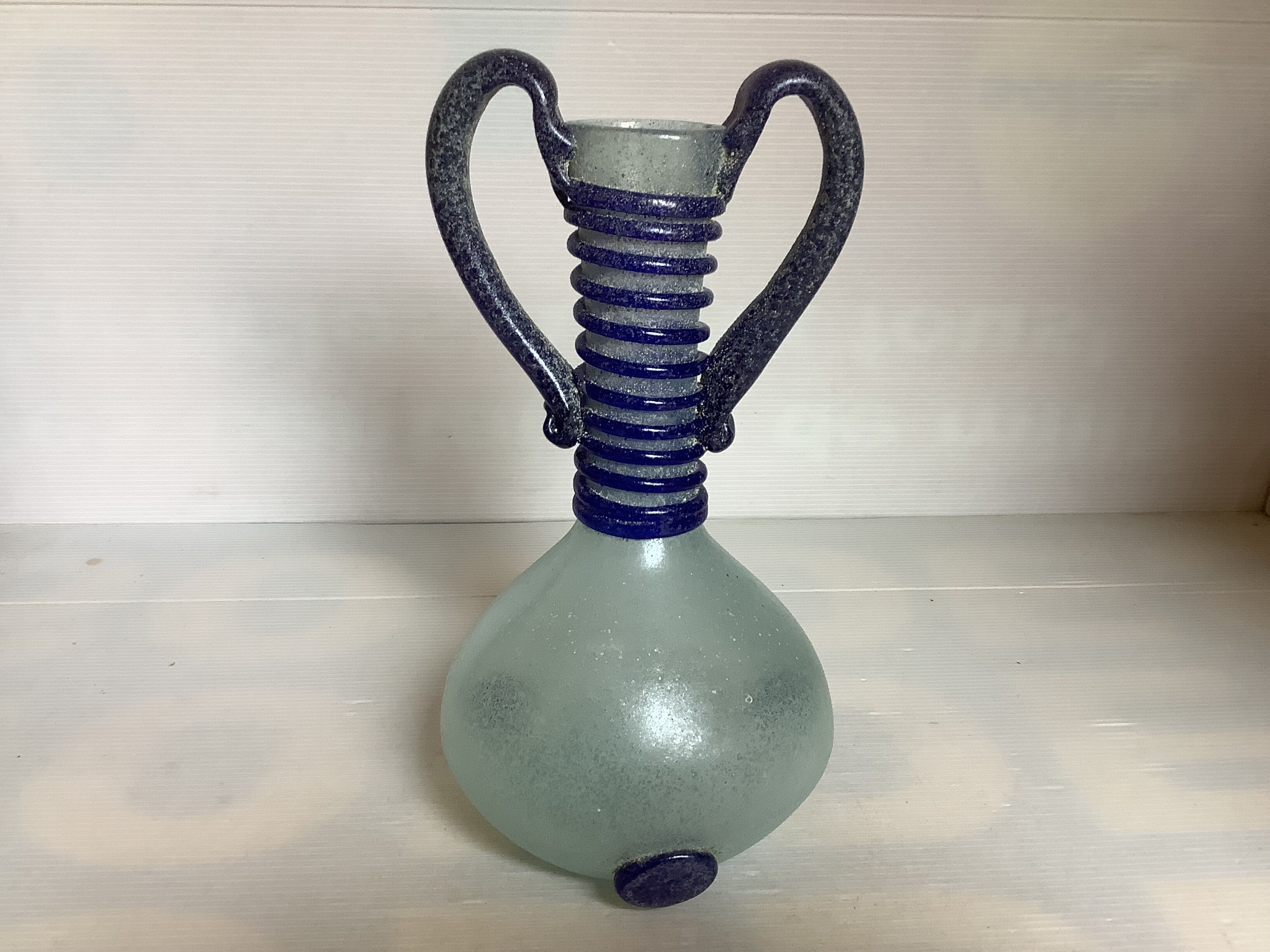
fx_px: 1137
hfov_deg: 58.4
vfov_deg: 45.4
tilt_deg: -21.6
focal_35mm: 31
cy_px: 476
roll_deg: -0.7
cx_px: 635
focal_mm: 3.3
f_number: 2.4
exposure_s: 1/60
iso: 80
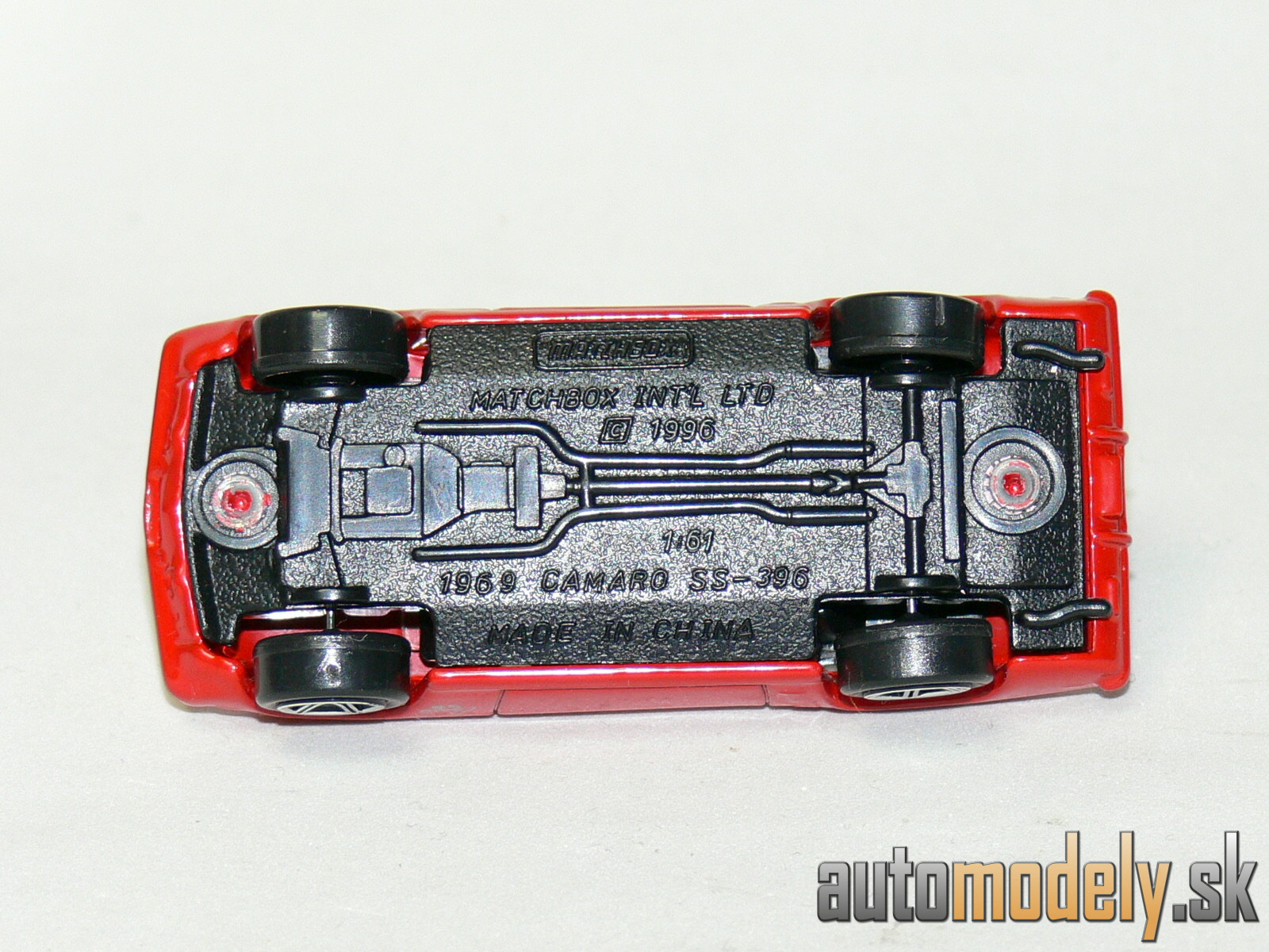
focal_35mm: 189
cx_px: 634
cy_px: 476
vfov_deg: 7.9
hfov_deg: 10.5
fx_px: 6929
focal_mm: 25.2
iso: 100
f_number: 3.6
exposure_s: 1/30
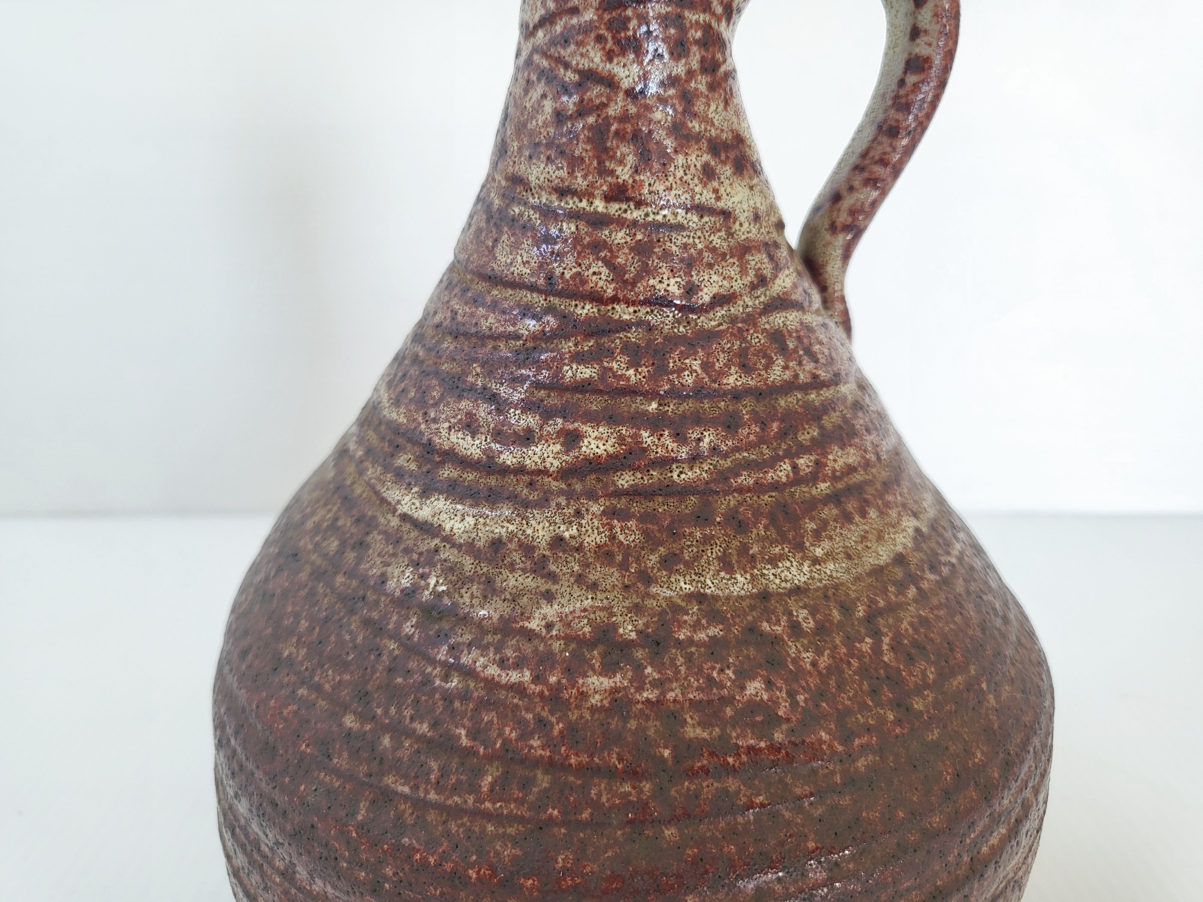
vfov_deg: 53.1
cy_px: 451
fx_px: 904
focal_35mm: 26
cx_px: 602
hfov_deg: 67.3
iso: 50
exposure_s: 1/163
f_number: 1.8
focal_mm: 4.25
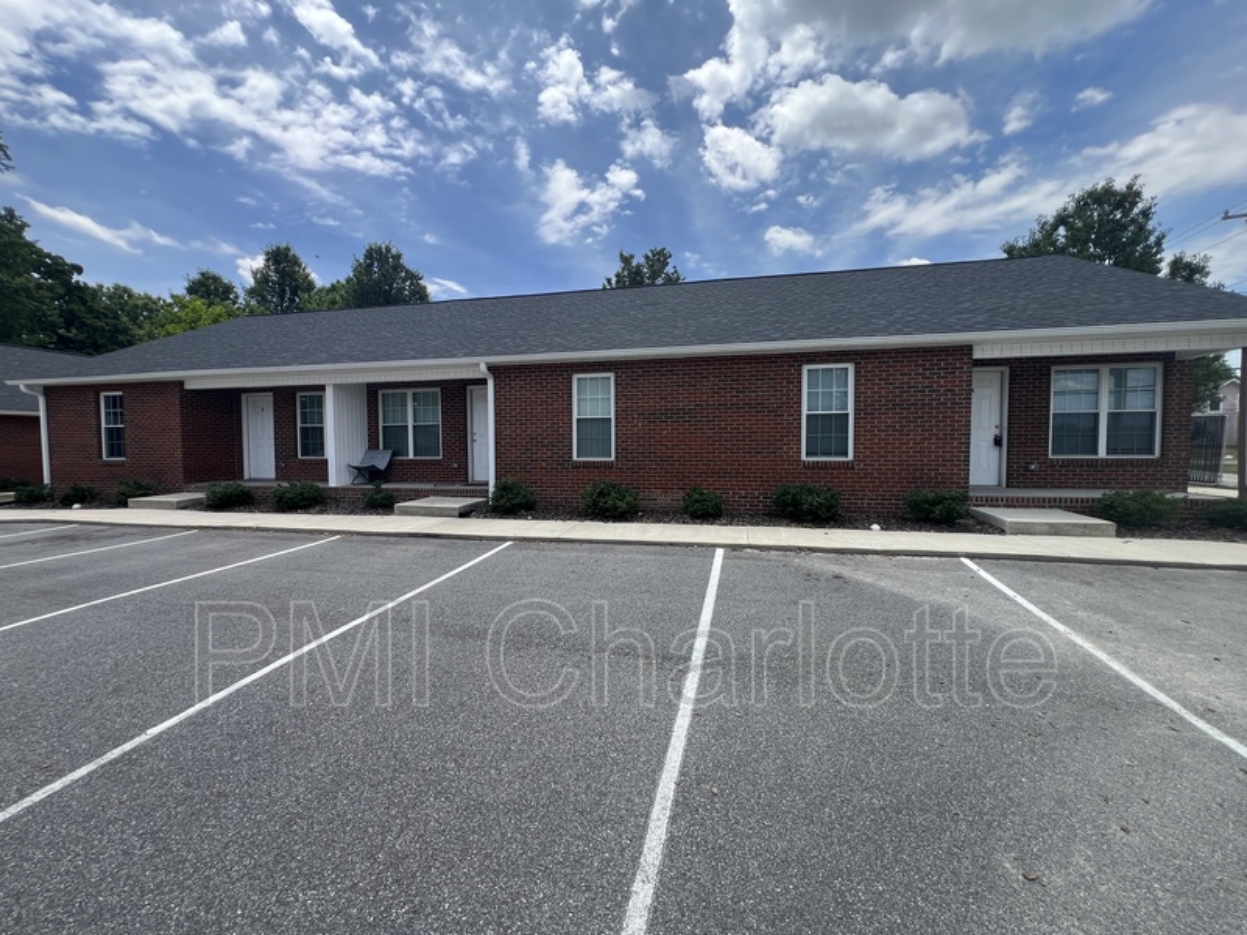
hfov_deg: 106.2
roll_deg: -0.4
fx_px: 468
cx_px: 624
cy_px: 468
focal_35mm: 13
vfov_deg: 89.9
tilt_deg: -2.8
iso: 32
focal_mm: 1.57
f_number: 1.8
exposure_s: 1/867
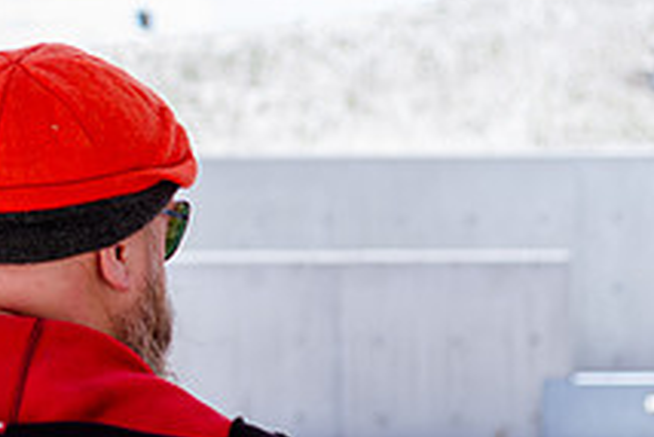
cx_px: -37
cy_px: 140
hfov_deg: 9.5
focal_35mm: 215
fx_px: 3908
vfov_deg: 6.4
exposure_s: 1/160
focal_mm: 62
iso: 31
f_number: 4
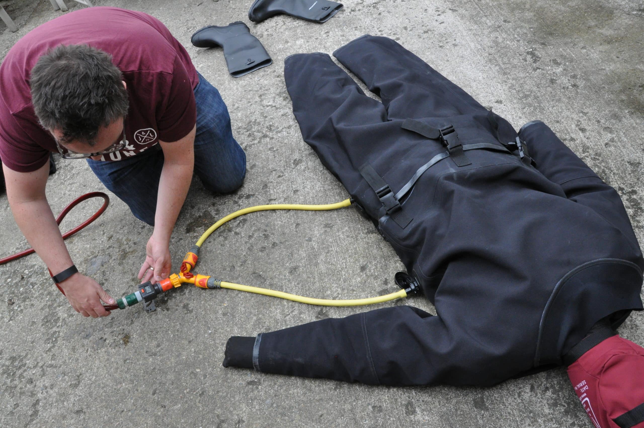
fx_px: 482
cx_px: 322
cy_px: 214
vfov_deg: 47.8
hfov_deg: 67.4
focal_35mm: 27
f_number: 13
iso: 1250
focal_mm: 18
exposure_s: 1/160
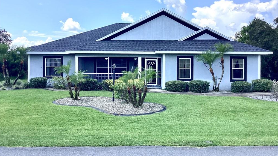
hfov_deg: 58.0
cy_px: 65
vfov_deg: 34.6
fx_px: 251
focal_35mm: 34
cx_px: 139
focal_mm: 3.3
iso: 25
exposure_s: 1/970
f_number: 2.4
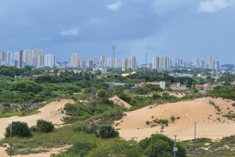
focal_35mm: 105
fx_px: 685
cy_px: 78
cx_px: 118
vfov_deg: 13.0
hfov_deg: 19.5
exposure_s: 1/250
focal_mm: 70
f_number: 14
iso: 400
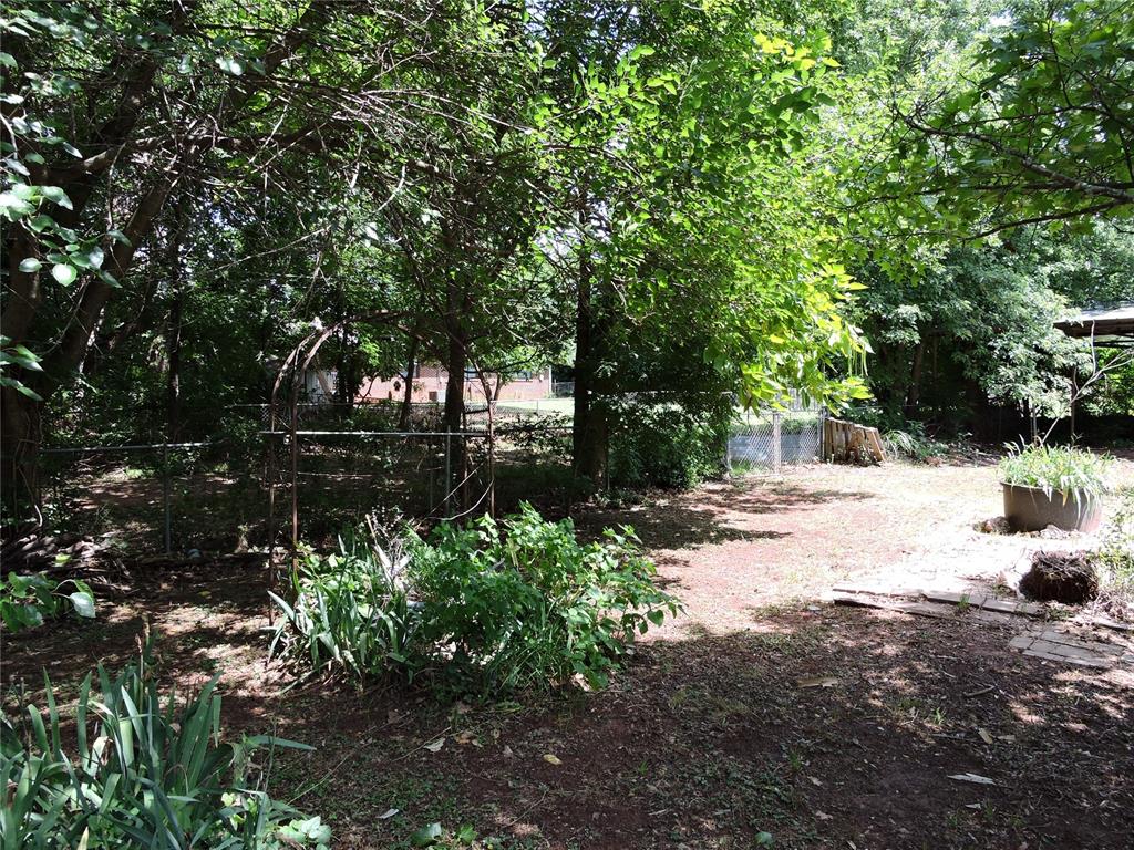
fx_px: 786
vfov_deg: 56.8
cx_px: 567
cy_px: 425
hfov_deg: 71.6
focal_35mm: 24
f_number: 3.3
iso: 100
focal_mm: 4.3
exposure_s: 1/200
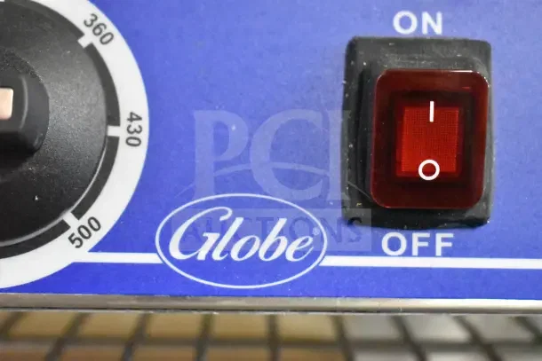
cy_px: 180
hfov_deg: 31.9
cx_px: 271
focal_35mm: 63
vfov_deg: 21.6
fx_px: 949
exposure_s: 1/60
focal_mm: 42
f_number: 5
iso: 18000
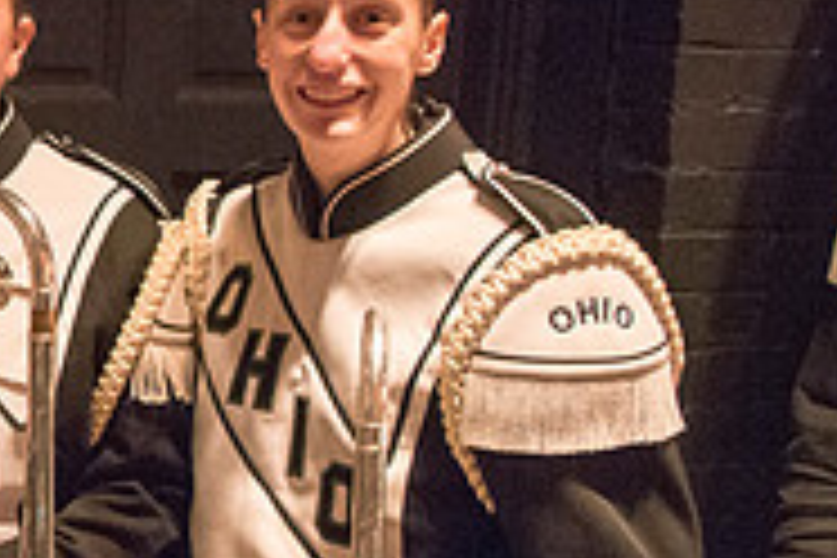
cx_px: -387
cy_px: 281
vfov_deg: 18.2
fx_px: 1744
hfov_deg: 22.6
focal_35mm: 75
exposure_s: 1/60
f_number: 3.5
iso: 4000
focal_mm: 24
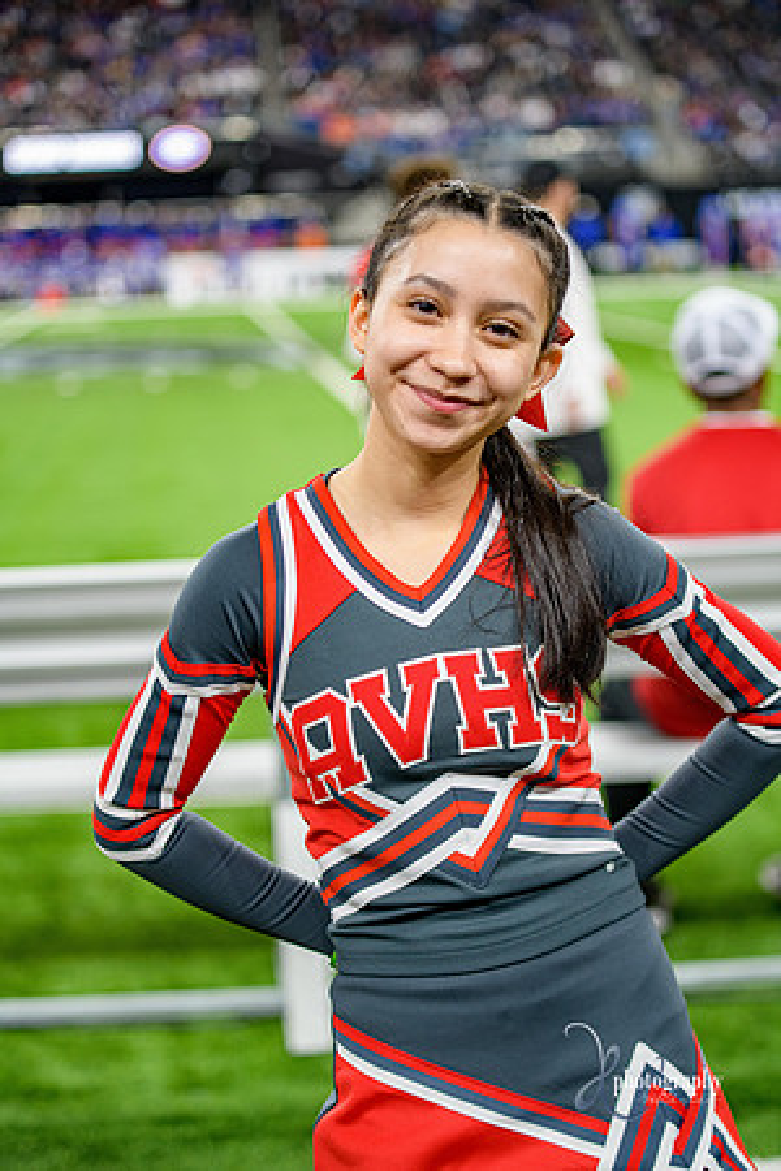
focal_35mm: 75
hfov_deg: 18.2
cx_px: 390
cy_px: 586
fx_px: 2440
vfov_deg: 27.0
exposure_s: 1/400
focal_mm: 75
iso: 1000
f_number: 2.8
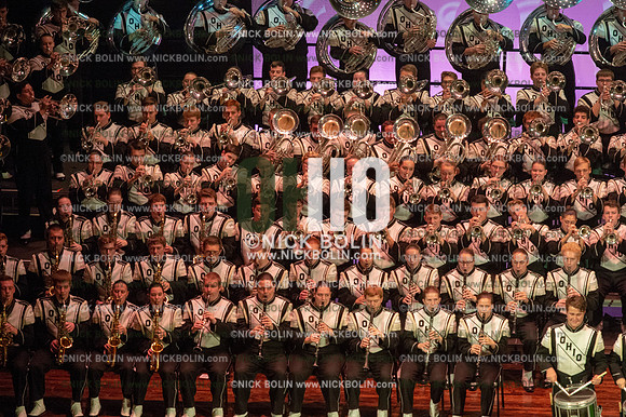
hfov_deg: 8.6
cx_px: 313
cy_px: 208
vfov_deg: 5.7
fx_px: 4171
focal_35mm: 240
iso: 8000
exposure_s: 1/250
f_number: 5.6
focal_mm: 240
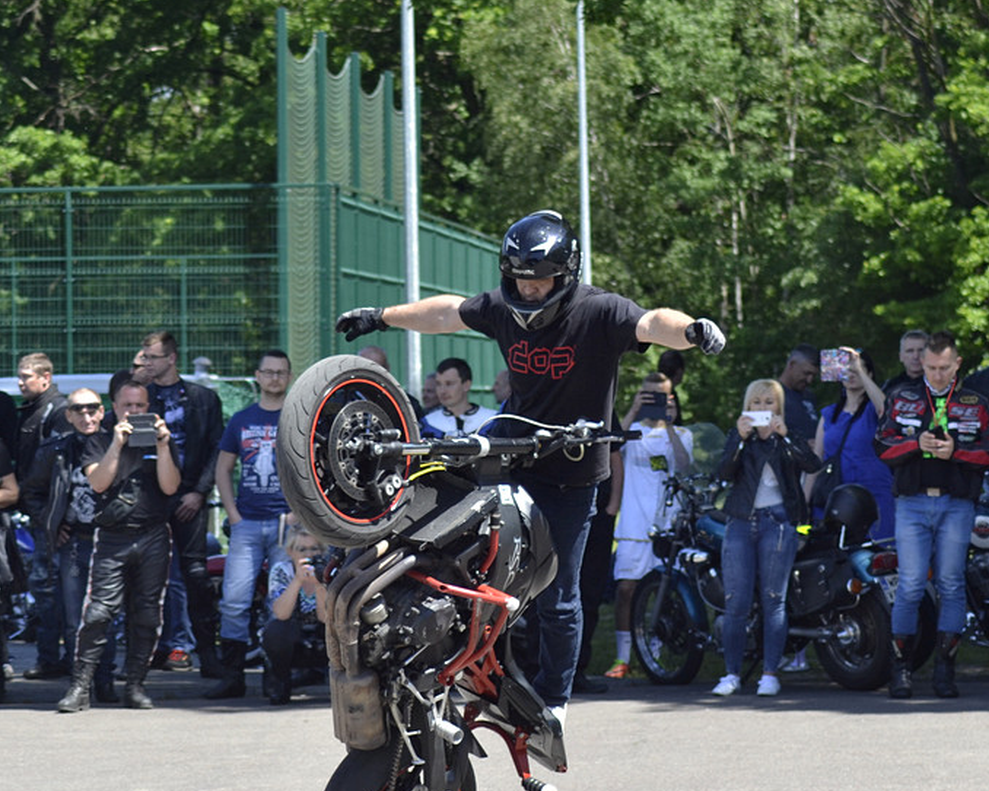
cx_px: 478
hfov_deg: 10.4
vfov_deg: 8.3
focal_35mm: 186
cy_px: 488
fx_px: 5443
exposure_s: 1/400
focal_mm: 70
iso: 200
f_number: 5.6
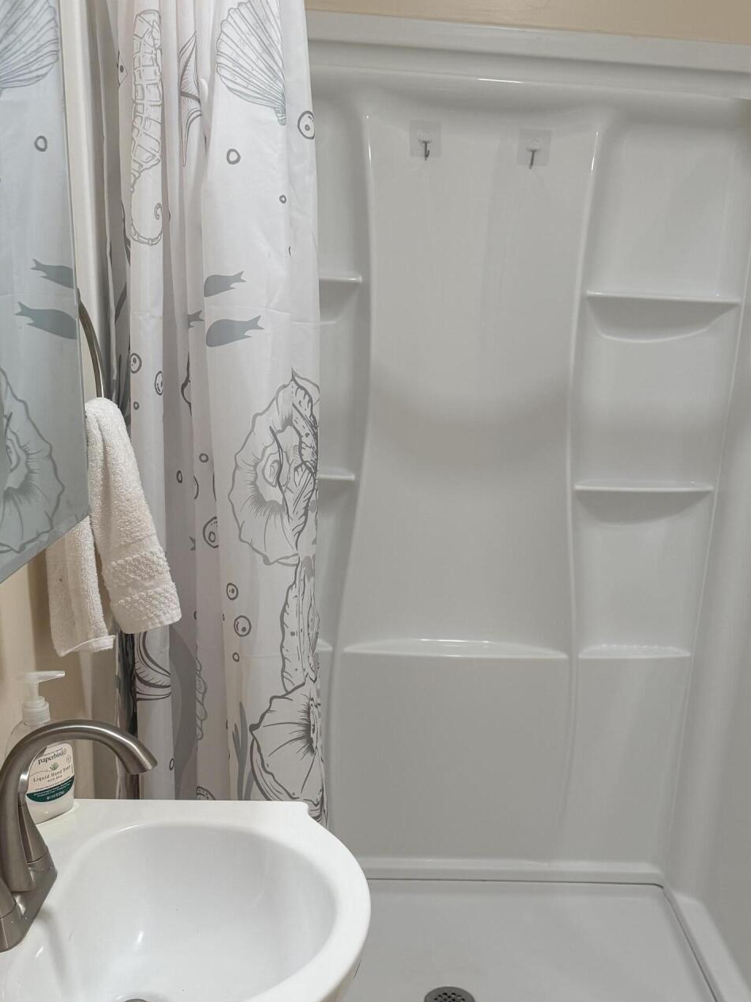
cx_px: 466
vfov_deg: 47.8
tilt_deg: -21.0
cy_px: 702
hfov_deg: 37.5
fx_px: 1099
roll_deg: -3.5
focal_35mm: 38
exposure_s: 1/60
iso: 125
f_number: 1.78
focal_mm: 6.76
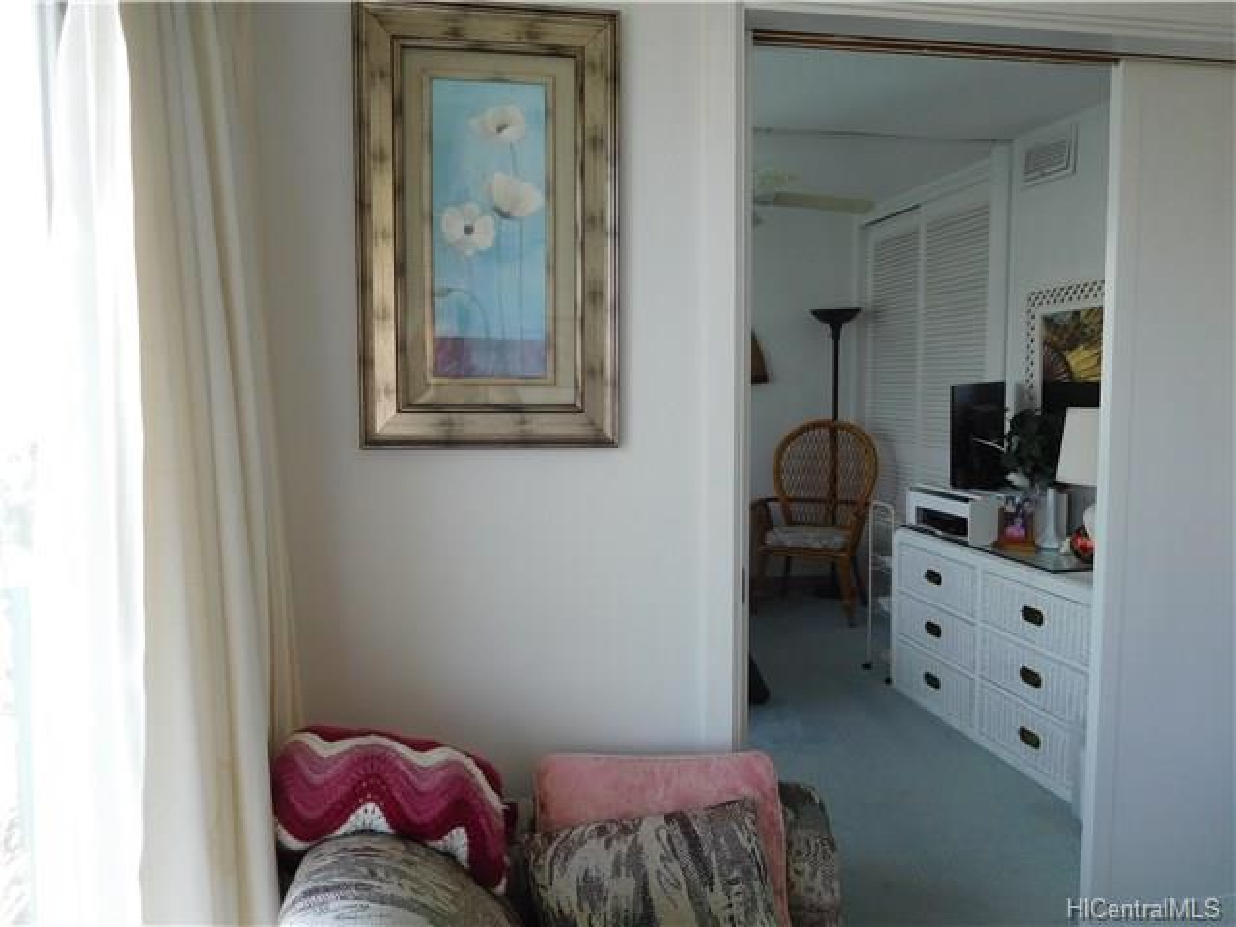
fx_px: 893
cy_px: 464
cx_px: 618
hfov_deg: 69.4
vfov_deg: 54.9
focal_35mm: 25
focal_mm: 4.5
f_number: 3.4
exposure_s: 1/100
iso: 125
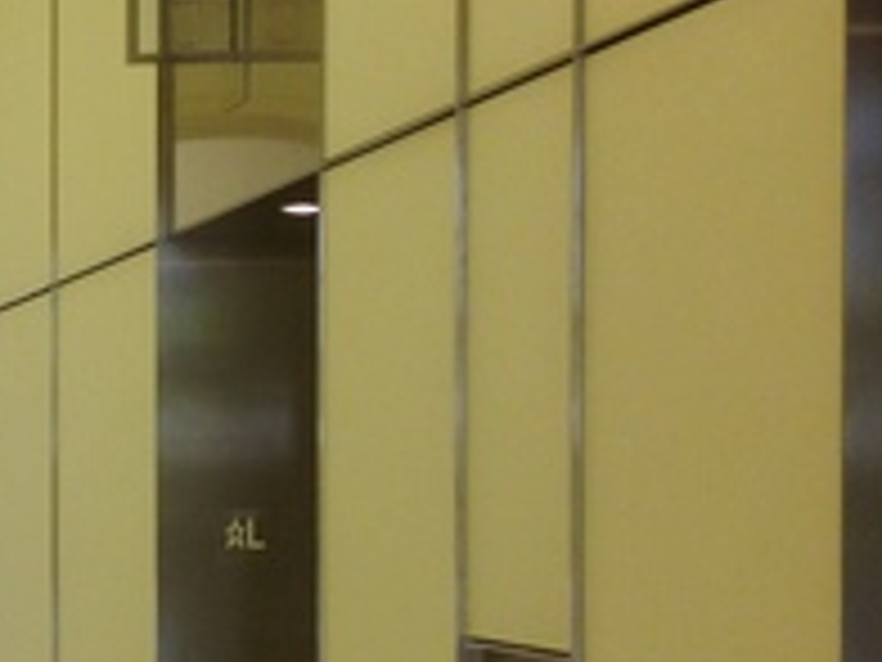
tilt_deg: -0.4
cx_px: -423
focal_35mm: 108
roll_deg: -0.2
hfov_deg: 16.6
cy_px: 576
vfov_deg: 13.6
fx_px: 2752
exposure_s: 1/60
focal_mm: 4.12
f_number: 2.4
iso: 64
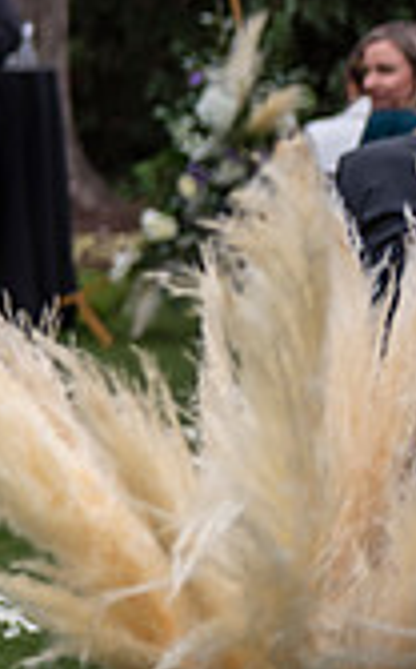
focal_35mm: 248
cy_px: -102
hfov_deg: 5.1
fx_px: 4510
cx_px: -708
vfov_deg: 8.4
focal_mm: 70
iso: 250
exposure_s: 1/200
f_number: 2.8
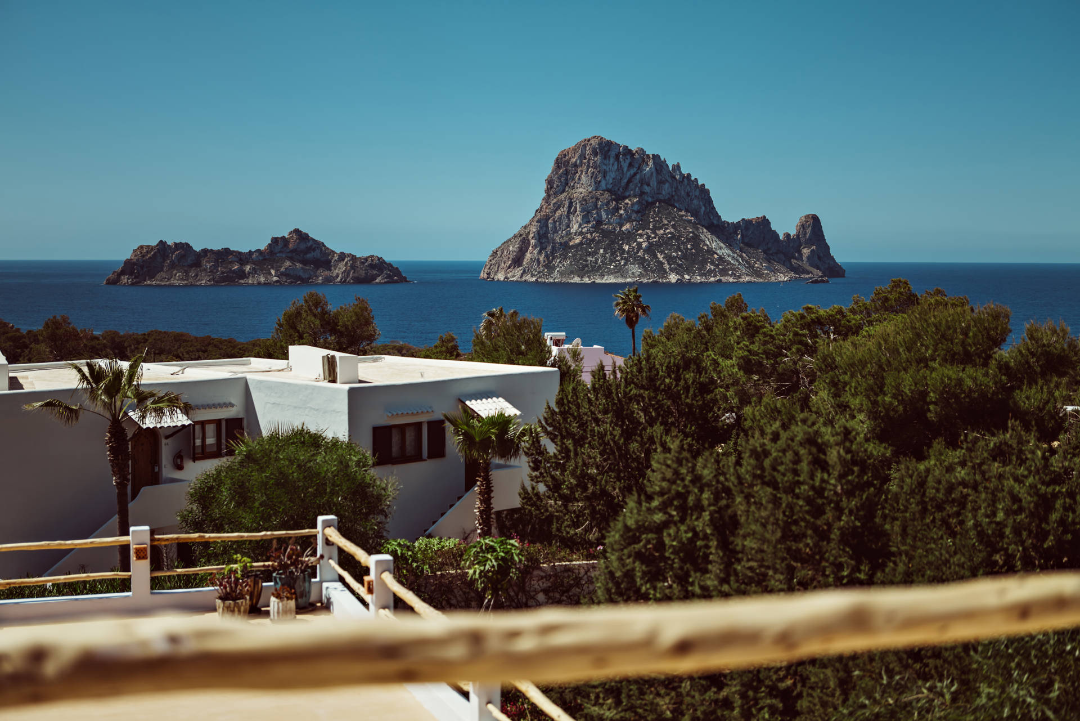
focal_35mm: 50
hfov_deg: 39.6
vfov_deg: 27.0
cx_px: 540
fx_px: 1500
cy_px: 360
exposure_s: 1/16000
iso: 100
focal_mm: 50
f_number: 1.4
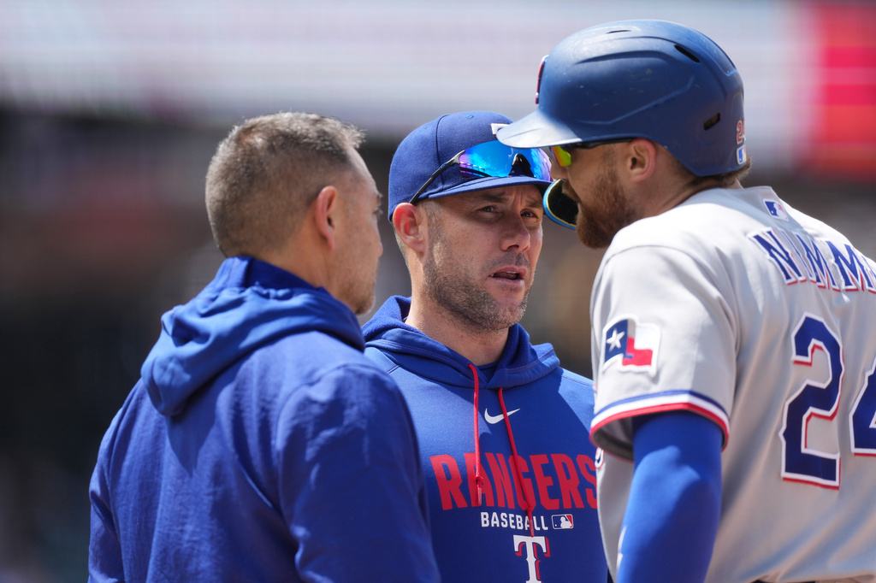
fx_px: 14594
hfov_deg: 3.4
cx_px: 438
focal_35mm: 600
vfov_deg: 2.3
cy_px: 292
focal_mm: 600
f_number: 4
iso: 320
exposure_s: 1/1600
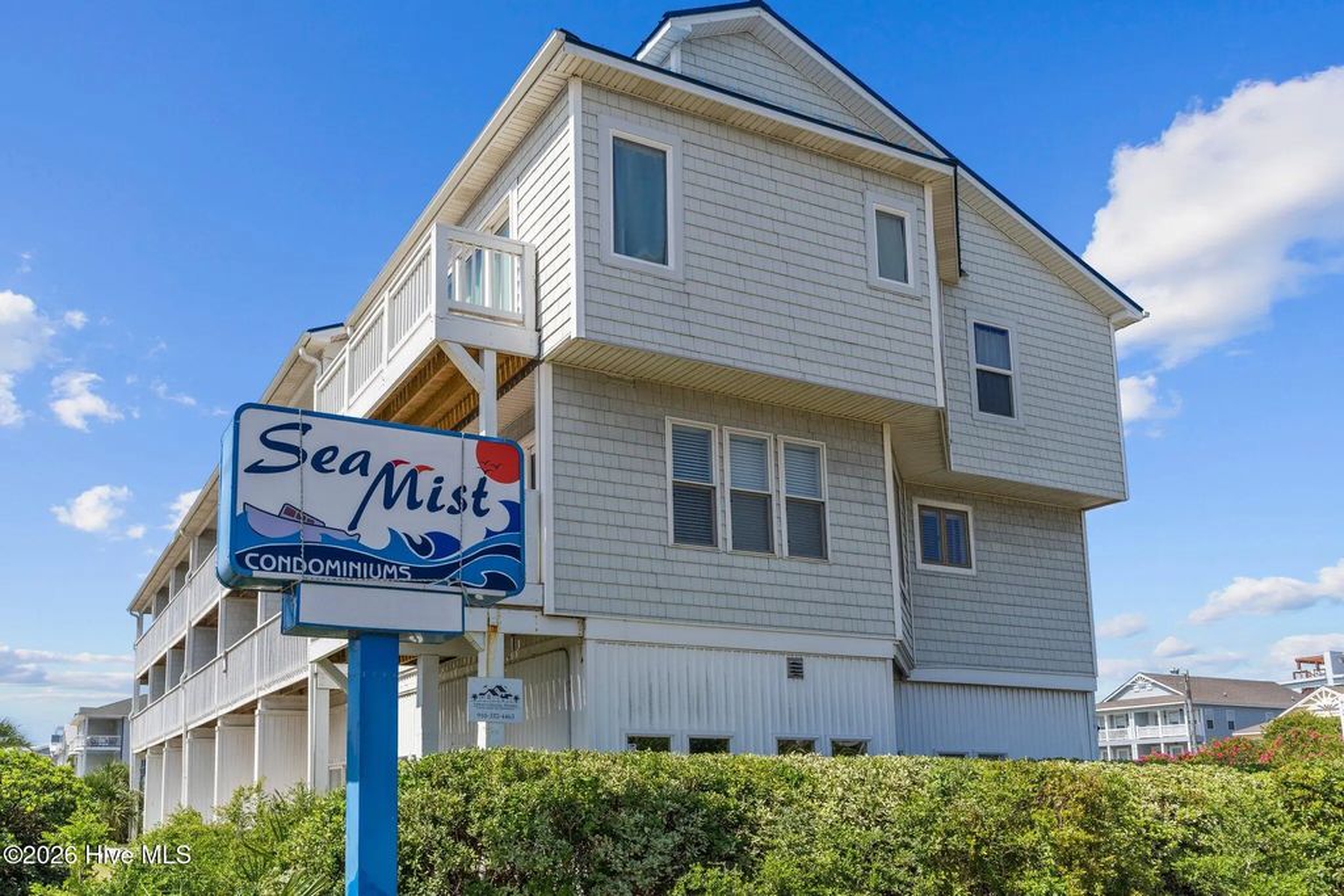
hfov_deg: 65.5
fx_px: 1045
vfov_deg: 46.4
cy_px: 448
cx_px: 672
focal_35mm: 28
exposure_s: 1/2000
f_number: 6.3
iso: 250
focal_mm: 28
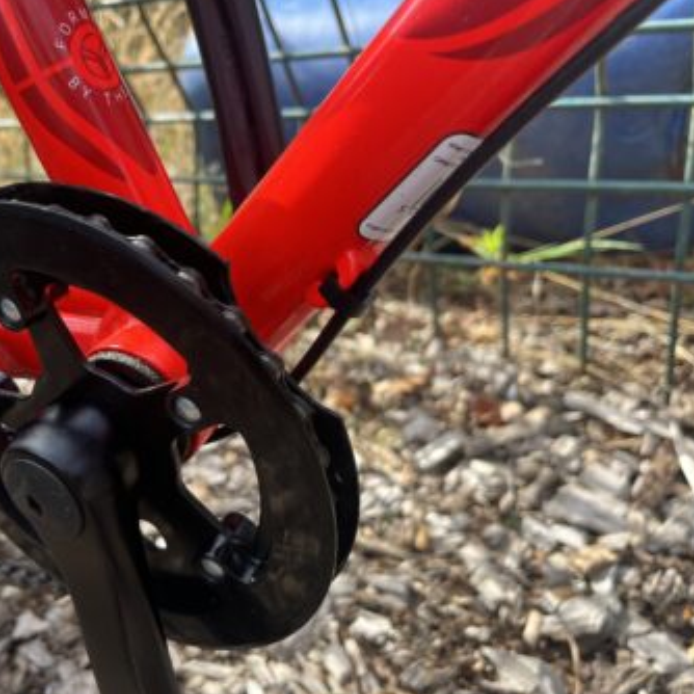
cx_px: 218
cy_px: 359
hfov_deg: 48.7
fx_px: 749
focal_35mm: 33
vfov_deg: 49.7
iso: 50
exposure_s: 1/566
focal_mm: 5.1
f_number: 1.6
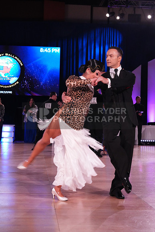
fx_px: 407
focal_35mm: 63
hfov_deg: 21.6
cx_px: 78
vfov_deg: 31.9
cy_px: 116
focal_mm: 63
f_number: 11
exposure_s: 1/160
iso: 6400
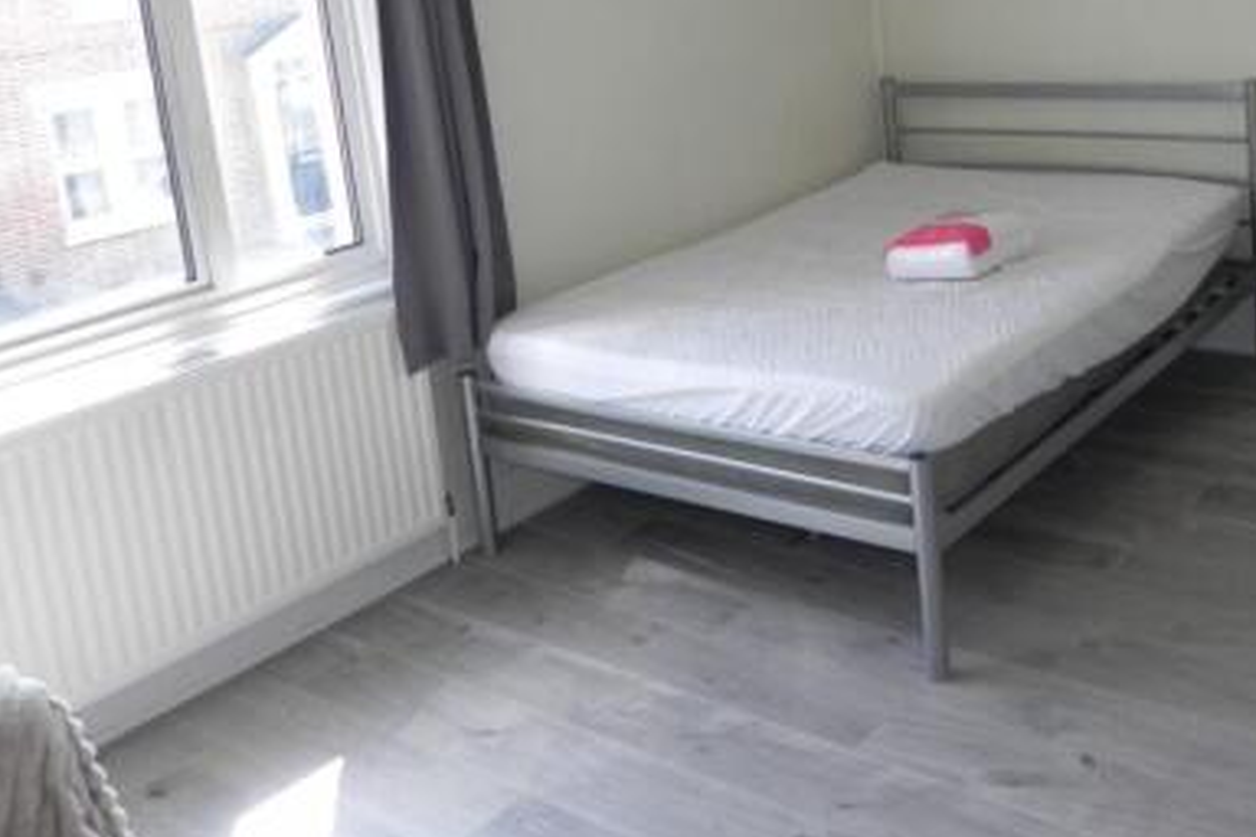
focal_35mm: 41
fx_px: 1430
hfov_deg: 45.7
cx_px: 947
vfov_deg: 31.7
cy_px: 159
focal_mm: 4.6
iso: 160
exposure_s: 1/108
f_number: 3.5
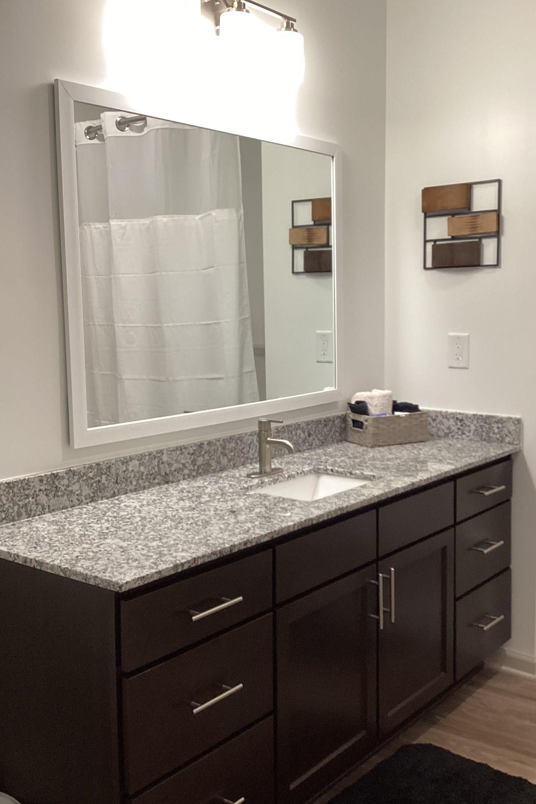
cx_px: 299
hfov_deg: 35.0
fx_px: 849
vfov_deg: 50.7
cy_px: 384
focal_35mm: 38
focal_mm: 3.3
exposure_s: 1/60
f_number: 2.4
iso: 125
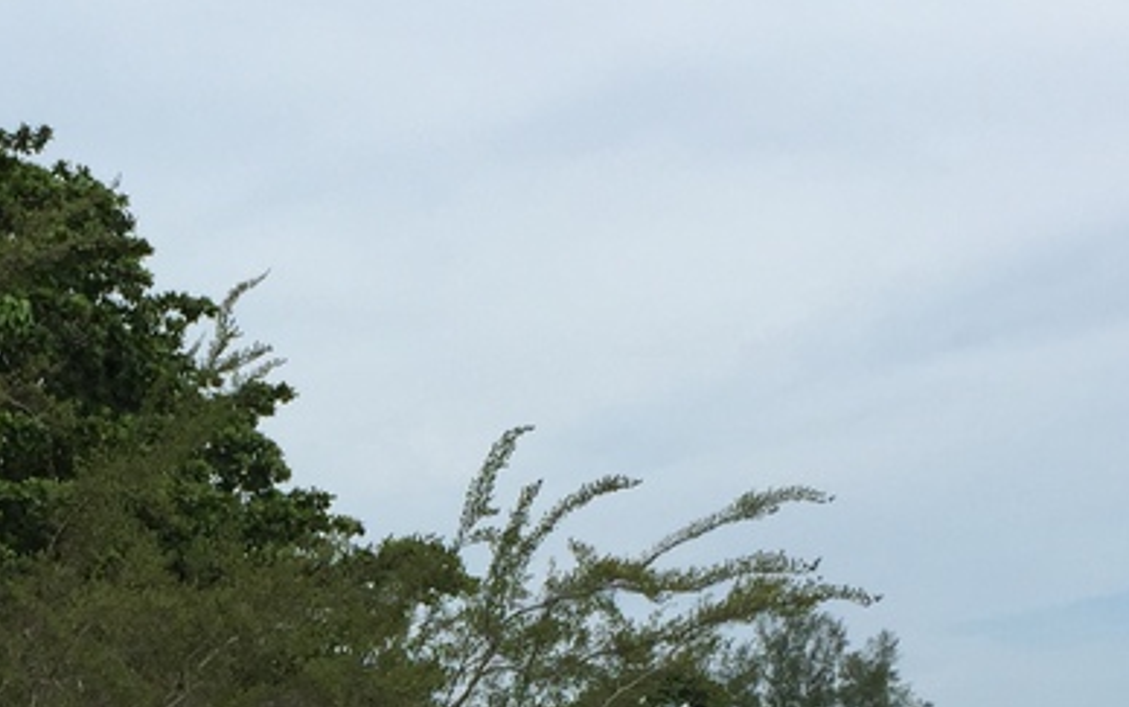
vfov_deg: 13.3
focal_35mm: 95
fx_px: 2925
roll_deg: -0.5
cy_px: 916
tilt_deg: +1.3
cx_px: 128
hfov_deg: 21.4
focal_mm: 4.15
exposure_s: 1/2639
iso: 32
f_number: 2.2
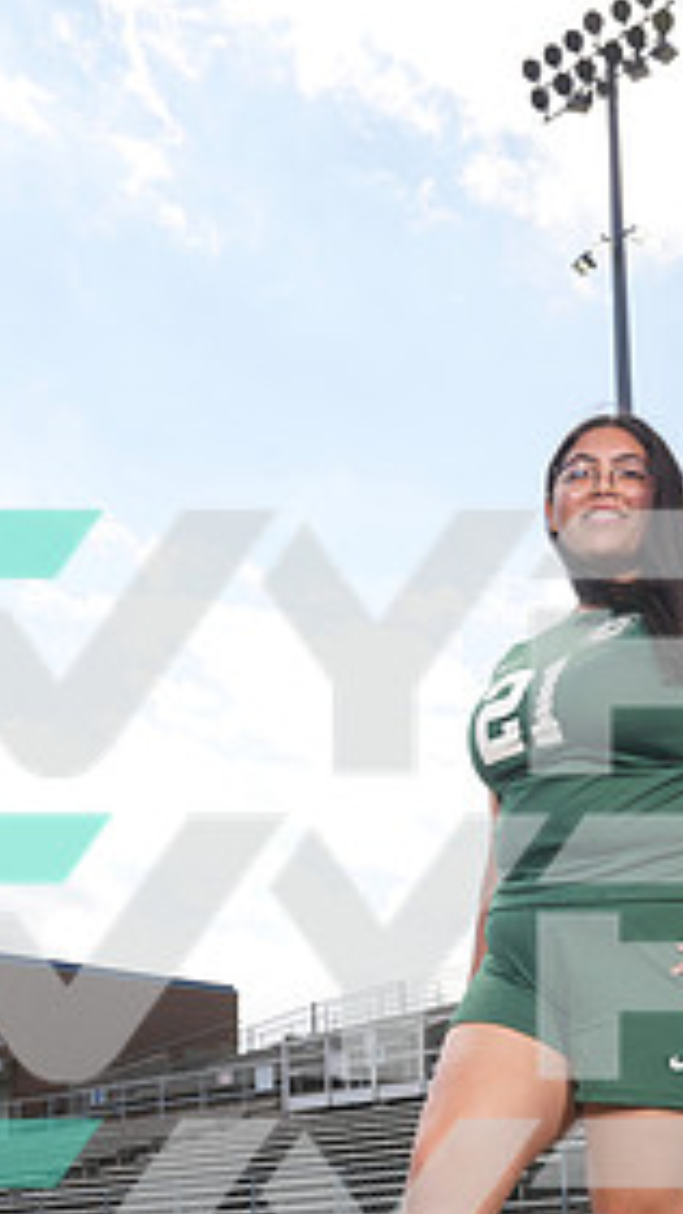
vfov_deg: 35.6
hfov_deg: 20.9
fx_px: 1836
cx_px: 488
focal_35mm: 57
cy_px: 950
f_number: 9
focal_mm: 34
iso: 125
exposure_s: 1/200
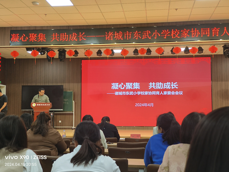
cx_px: 114
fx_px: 324
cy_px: 86
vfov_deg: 29.7
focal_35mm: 49
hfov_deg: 38.9
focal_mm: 6.7
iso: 107
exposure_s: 1/120
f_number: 2
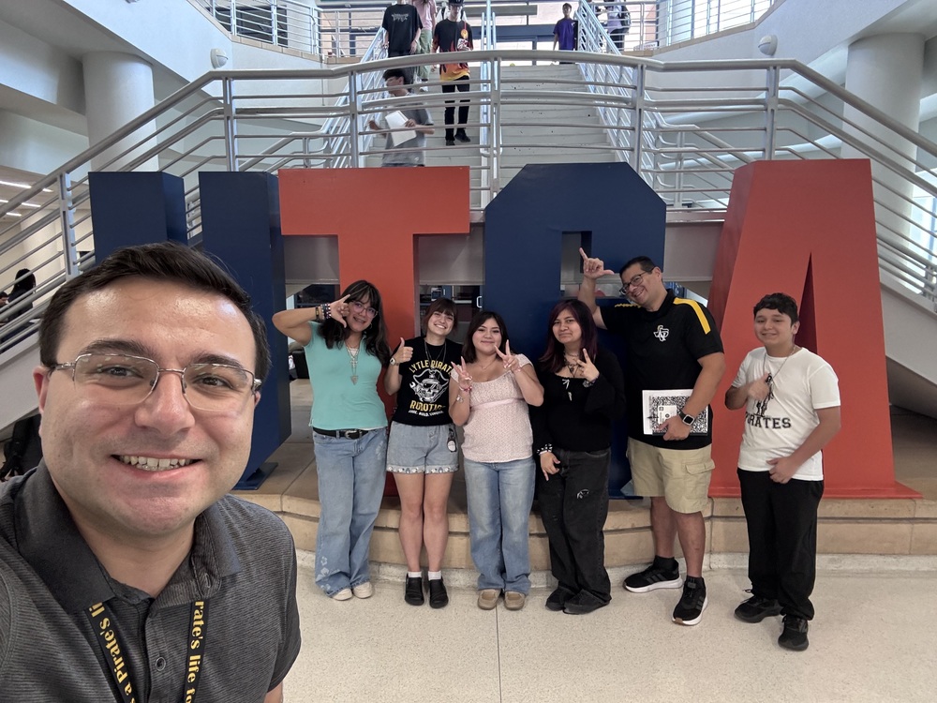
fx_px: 623
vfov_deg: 58.9
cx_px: 468
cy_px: 352
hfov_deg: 73.9
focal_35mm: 23
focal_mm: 2.69
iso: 200
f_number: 1.9
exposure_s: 1/60
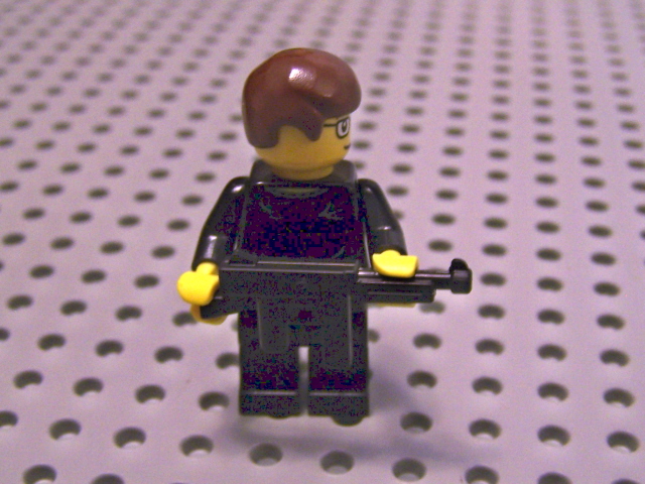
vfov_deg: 37.7
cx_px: 322
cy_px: 242
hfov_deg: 49.0
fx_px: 708
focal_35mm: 38
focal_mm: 6.3
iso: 140
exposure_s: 1/8
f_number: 2.8
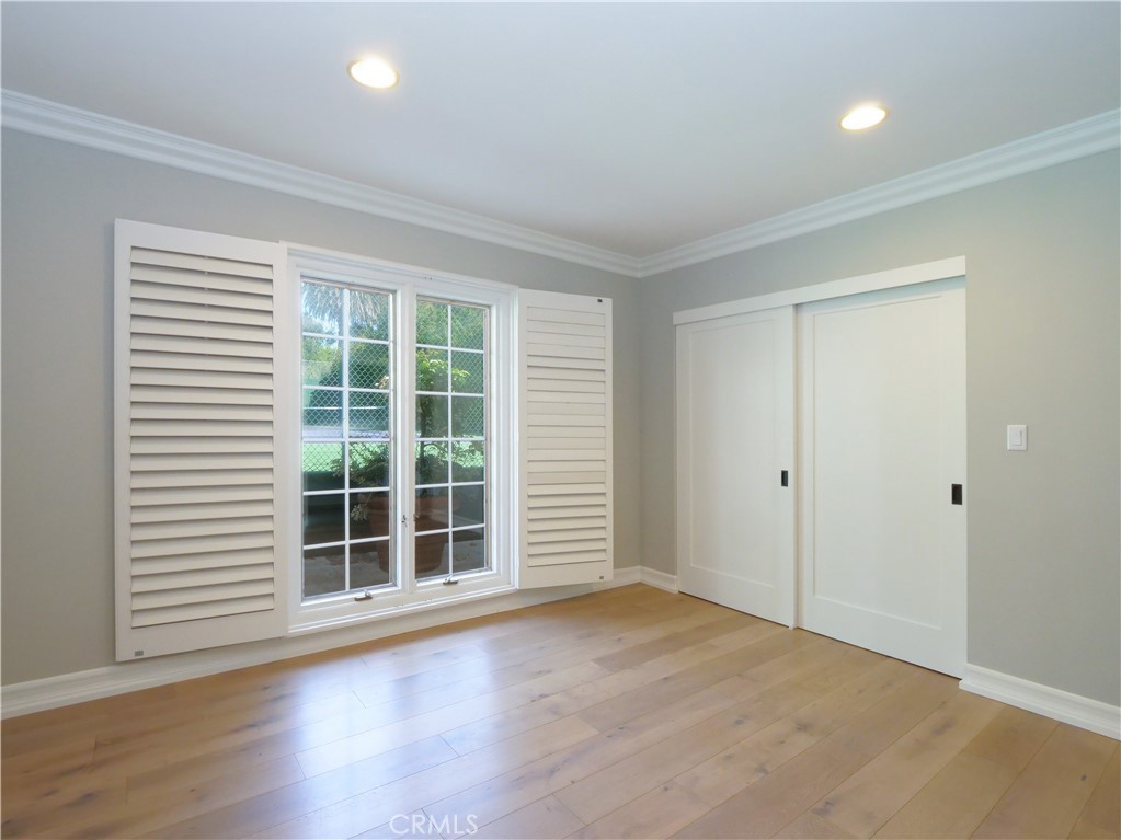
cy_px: 420
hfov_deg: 94.5
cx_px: 560
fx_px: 518
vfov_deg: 78.1
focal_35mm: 16
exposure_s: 1/60
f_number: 8
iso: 3200
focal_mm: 8
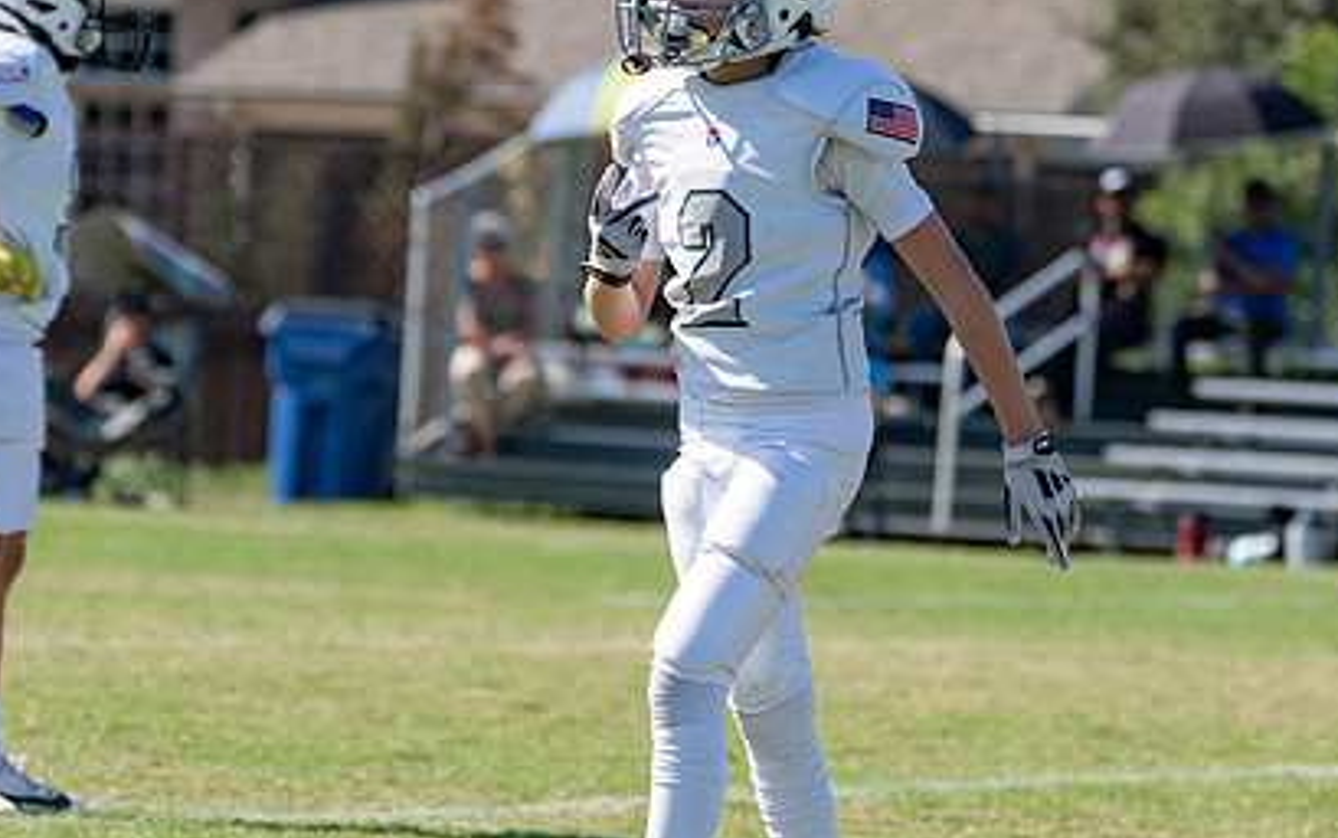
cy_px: 411
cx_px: 602
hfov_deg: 6.1
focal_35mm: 342
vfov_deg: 3.8
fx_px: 12476
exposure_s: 1/1000
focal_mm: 179
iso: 160
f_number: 5.6
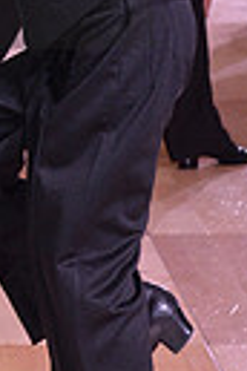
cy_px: -46
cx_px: -240
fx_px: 2408
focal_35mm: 234
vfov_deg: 8.7
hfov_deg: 5.7
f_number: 5.6
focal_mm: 52
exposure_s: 1/250
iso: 1250
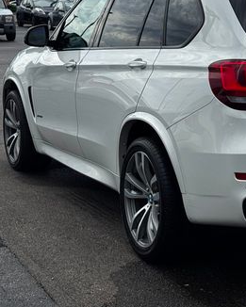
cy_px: 87
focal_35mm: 92
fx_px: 837
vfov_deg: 20.7
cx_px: 241
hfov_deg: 16.4
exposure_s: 1/1637
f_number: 1.78
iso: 64
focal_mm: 6.76
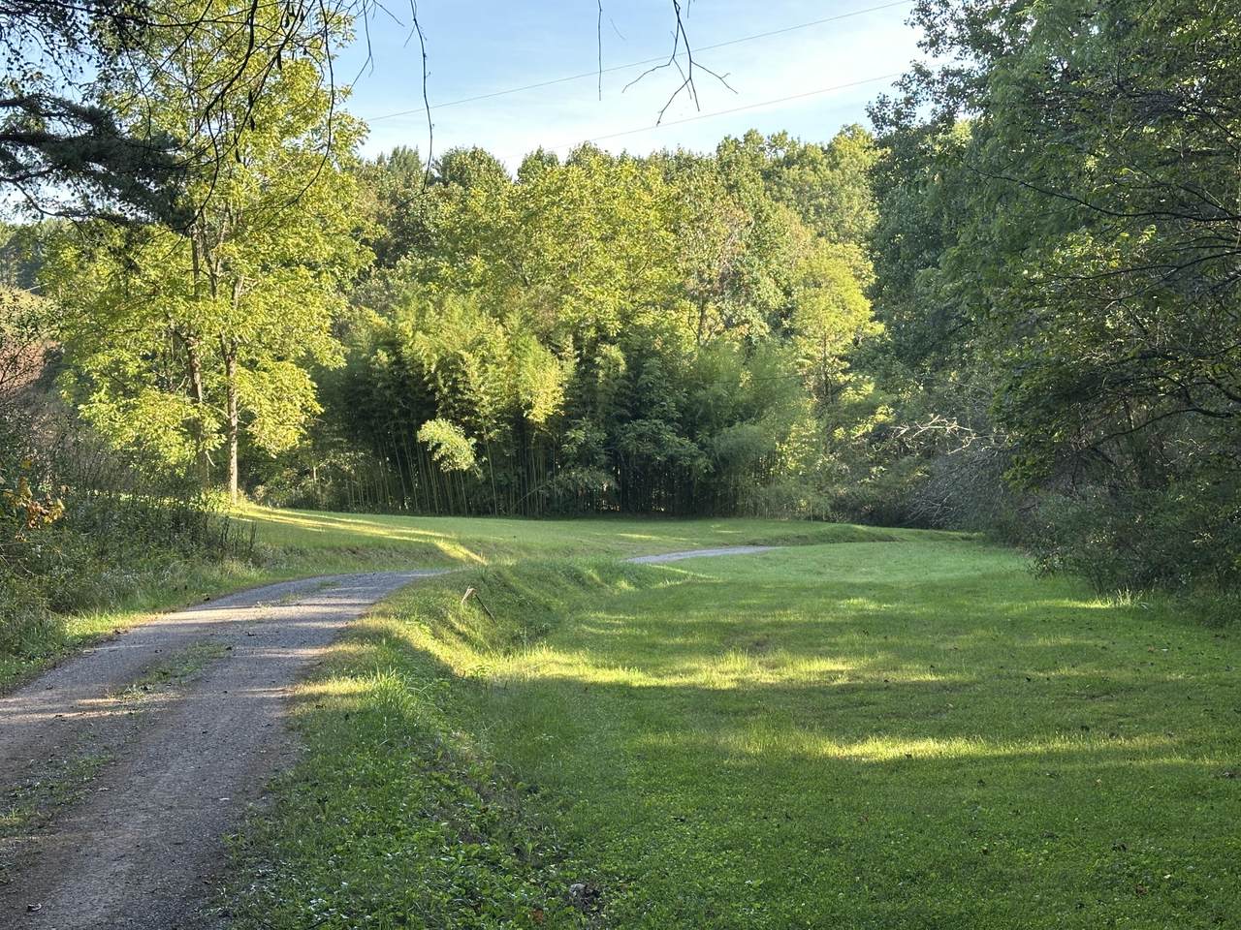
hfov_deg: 39.7
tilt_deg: -4.3
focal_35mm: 48
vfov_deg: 30.3
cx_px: 620
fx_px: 1721
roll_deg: +3.0
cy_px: 465
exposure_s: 1/313
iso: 64
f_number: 1.78
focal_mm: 6.86
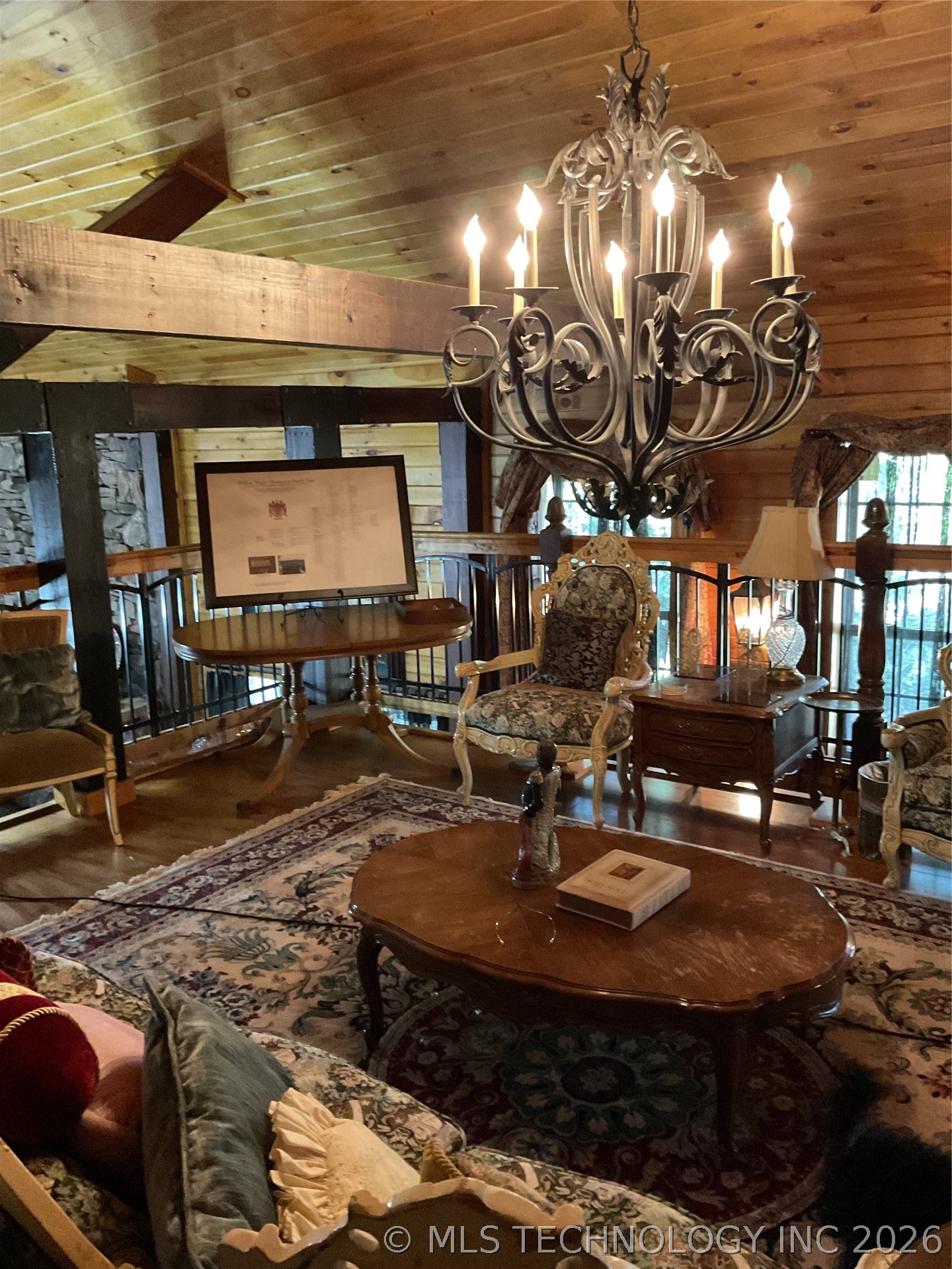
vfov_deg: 61.7
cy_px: 634
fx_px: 1063
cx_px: 476
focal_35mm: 29
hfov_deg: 48.2
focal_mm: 3
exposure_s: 1/30
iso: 500
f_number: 1.8
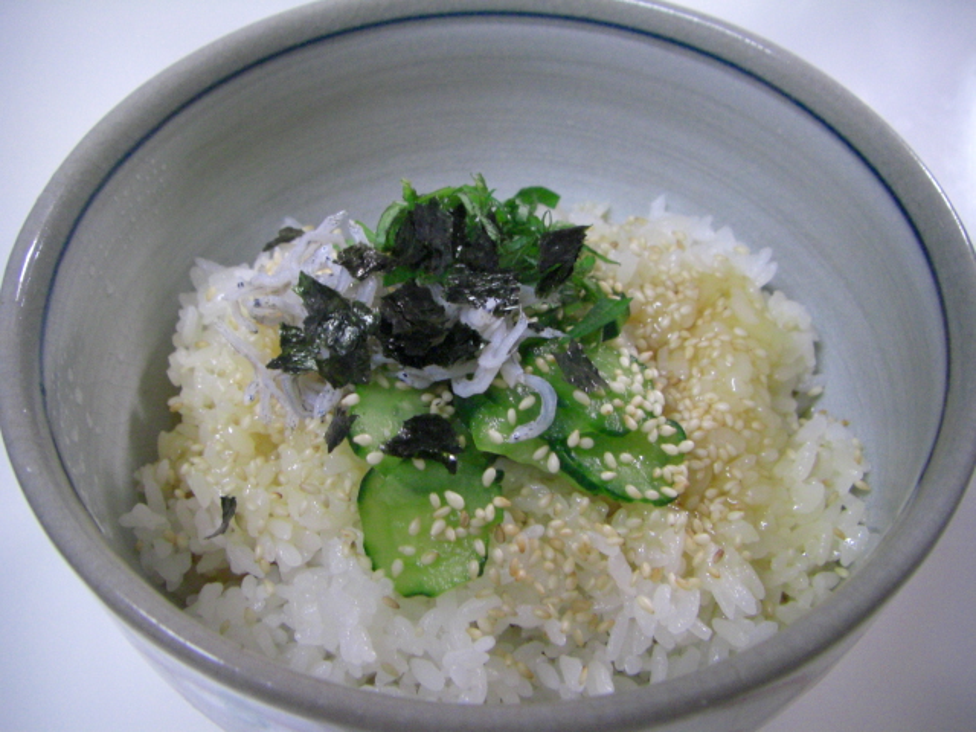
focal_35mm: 38
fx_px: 1071
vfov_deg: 37.7
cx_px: 488
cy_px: 366
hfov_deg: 49.0
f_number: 3.4
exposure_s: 1/20
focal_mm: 6.3
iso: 400
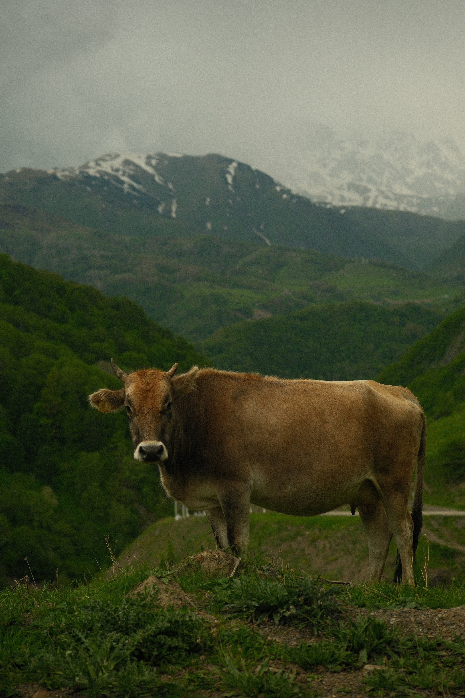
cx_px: 232
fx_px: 1627
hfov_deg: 16.3
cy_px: 349
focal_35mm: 84
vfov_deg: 24.2
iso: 500
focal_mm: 56
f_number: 3.2
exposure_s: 1/250
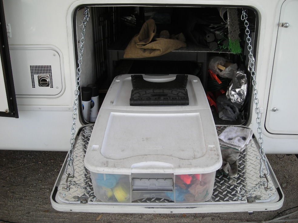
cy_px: 112
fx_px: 344
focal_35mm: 40
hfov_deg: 46.8
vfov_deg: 36.0
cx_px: 155
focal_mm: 6.3
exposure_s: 1/142
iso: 50
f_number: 3.2
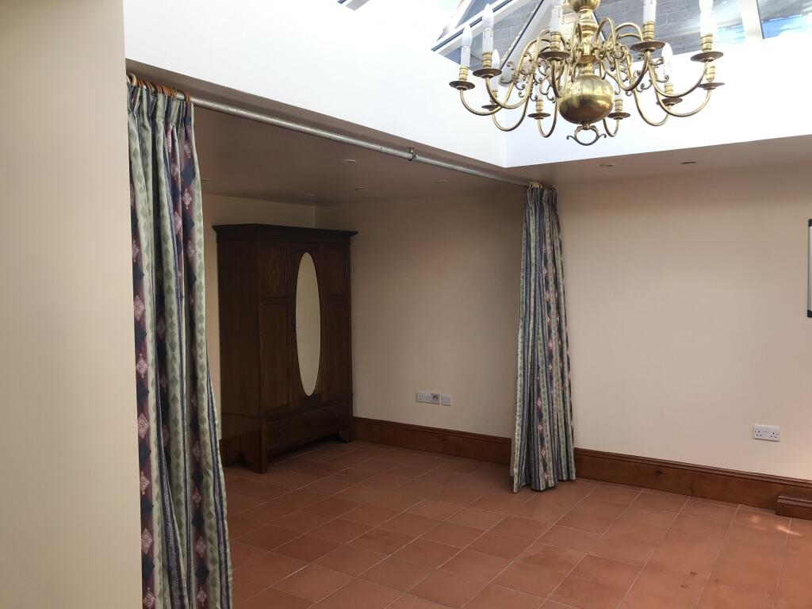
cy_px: 304
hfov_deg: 63.4
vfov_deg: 49.7
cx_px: 406
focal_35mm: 28
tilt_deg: -1.4
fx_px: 657
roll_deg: +1.2
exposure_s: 1/159
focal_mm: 3.99
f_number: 1.8
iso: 20
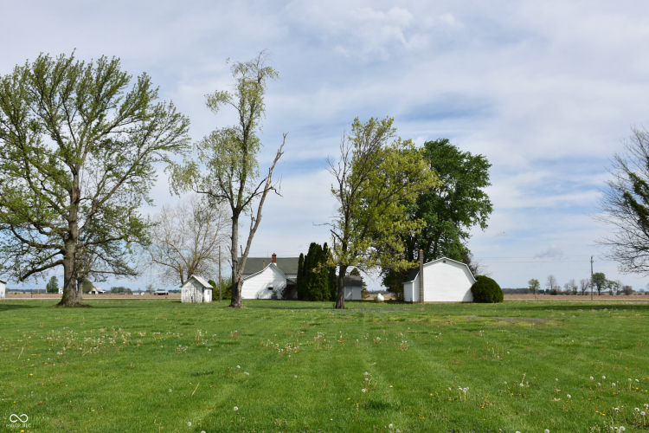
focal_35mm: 33
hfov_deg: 57.2
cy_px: 216
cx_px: 324
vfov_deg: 40.0
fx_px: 595
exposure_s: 1/500
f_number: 8
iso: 125
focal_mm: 22
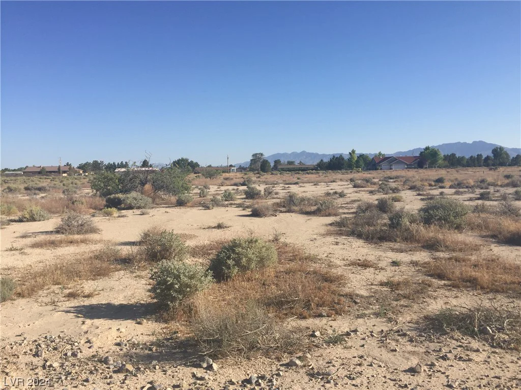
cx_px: 260
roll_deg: +0.3
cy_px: 195
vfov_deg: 48.2
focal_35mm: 29
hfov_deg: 61.7
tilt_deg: -3.1
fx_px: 436
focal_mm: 4.15
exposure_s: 1/2326
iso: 32
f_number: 2.2
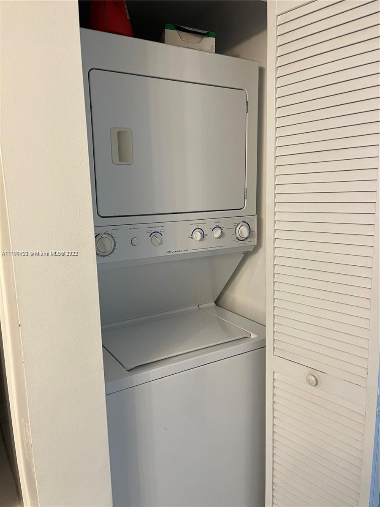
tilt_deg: -8.4
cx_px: 190
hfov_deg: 53.1
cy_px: 254
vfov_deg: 67.3
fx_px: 381
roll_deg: +1.6
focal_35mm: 26
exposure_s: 1/60
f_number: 1.6
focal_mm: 5.1
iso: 80
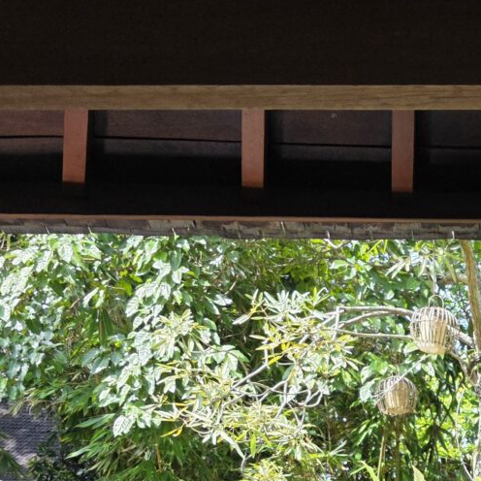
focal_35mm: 70
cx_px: 568
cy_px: 784
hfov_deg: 22.8
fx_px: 1100
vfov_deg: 20.1
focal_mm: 6.3
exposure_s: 1/370
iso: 32
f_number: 1.7
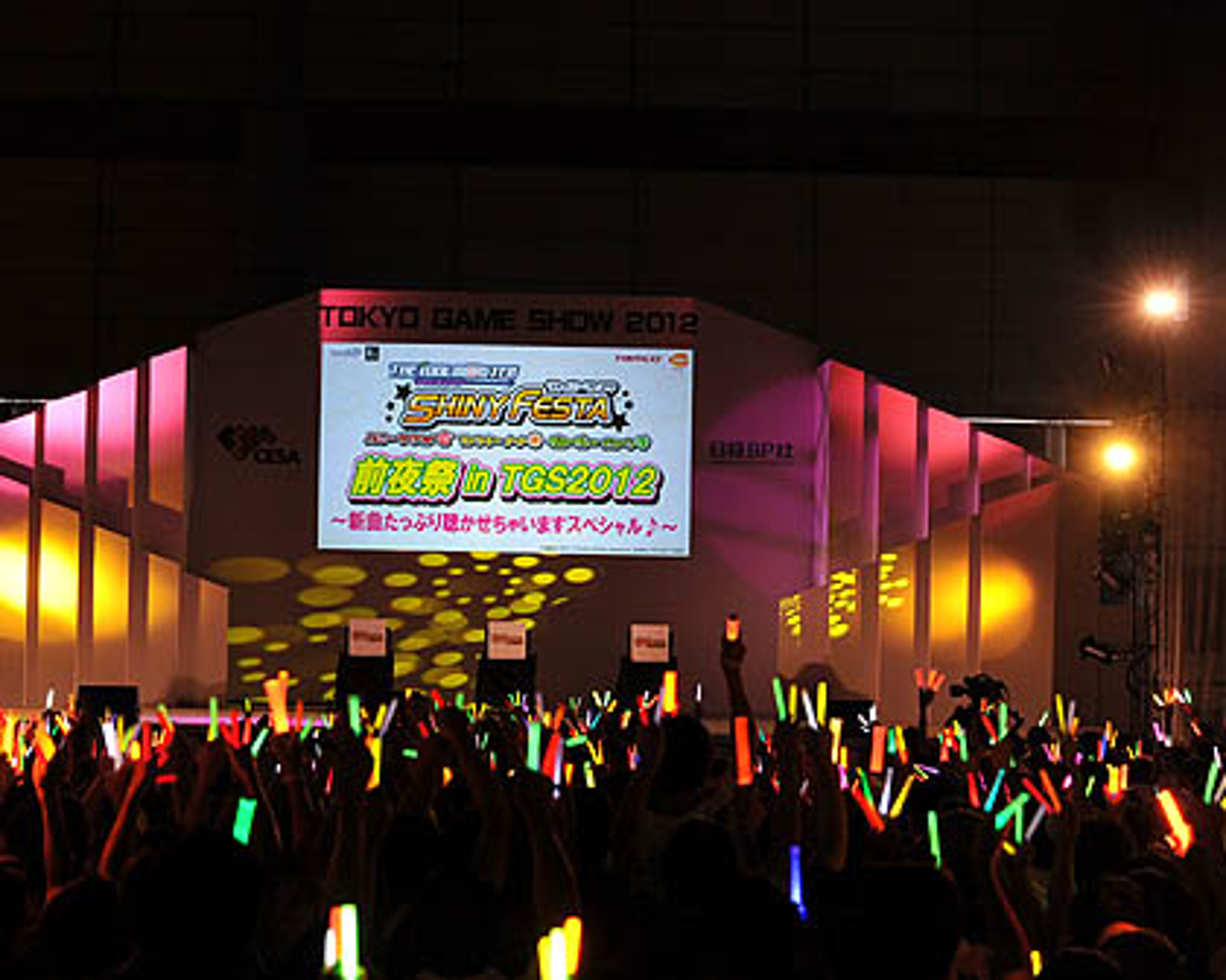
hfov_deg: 23.8
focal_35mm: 80
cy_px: 491
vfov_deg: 19.2
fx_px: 2903
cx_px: 514
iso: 1600
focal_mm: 70
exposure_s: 1/160
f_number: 6.3
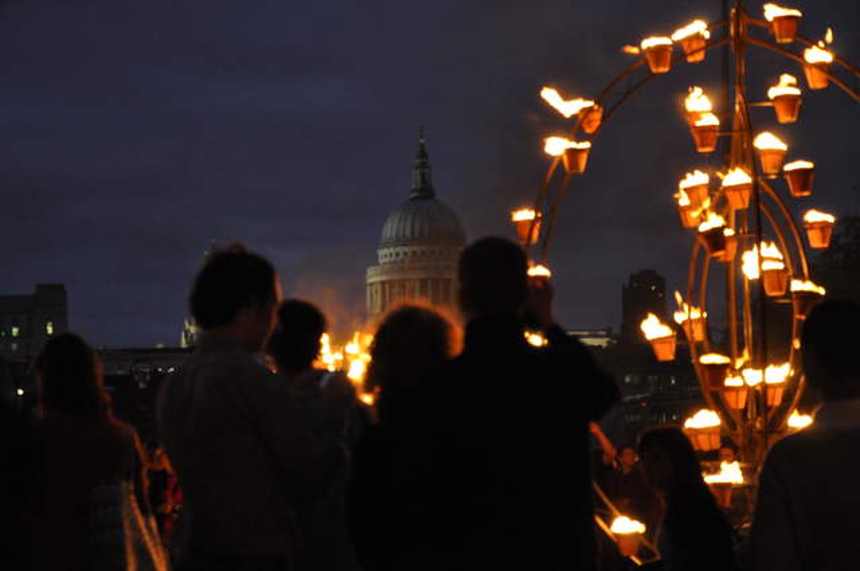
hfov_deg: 27.0
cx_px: 430
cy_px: 286
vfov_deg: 18.1
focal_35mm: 75
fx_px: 1789
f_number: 5
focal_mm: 50
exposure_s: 1/20
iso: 1600
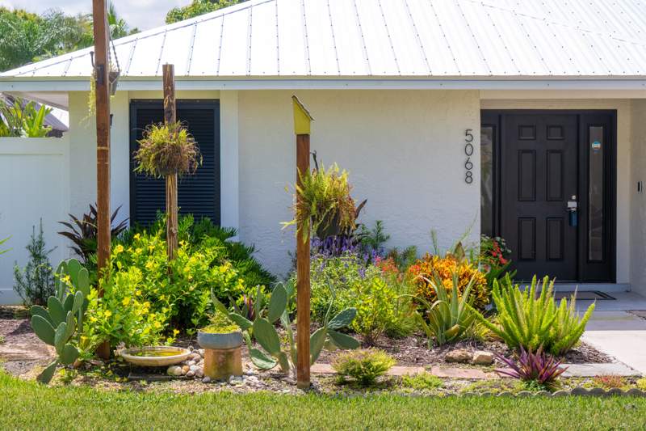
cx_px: 323
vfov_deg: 19.4
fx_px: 1256
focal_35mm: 70
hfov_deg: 28.8
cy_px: 216
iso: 200
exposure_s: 1/320
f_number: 10
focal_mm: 70
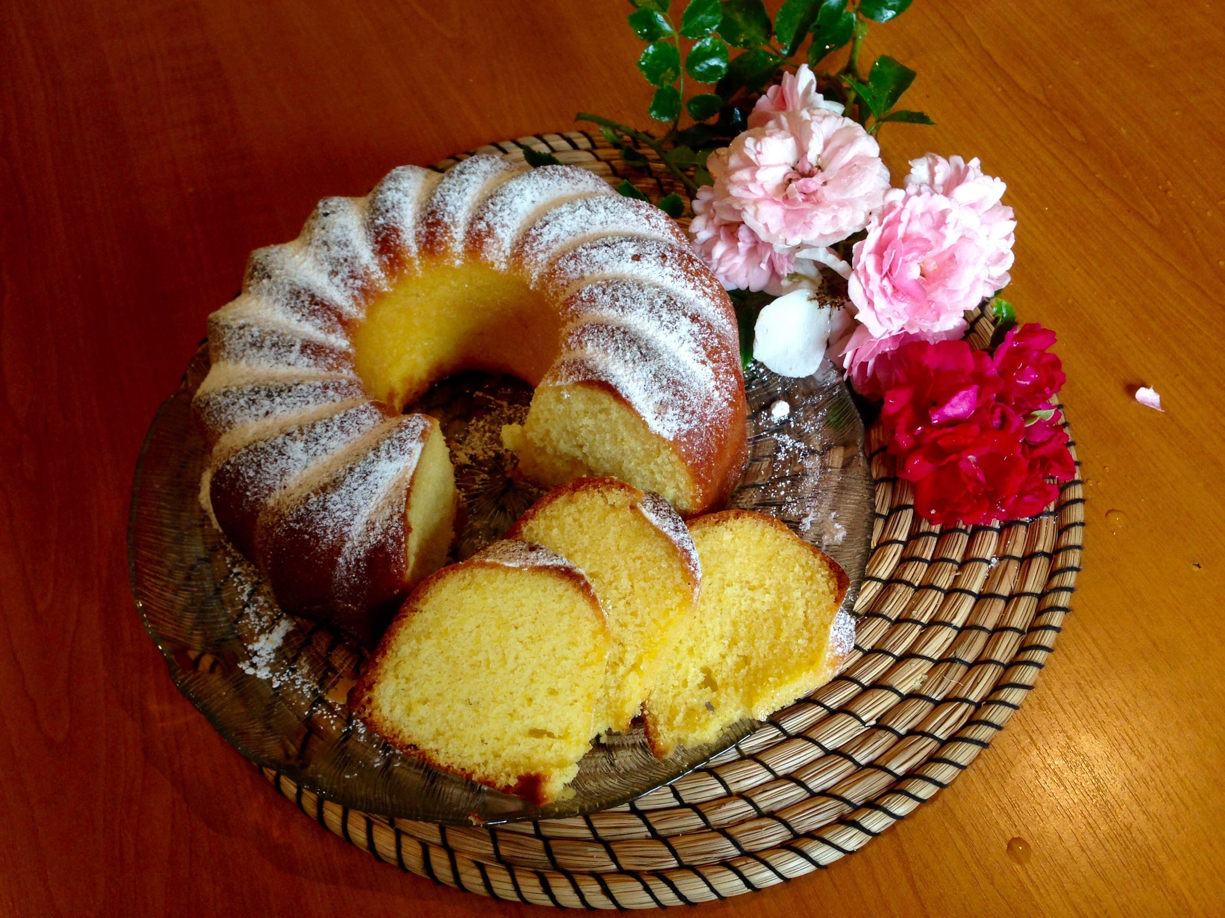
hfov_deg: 55.4
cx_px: 612
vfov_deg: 42.9
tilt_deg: -56.4
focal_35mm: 33
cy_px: 459
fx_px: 1168
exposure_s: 1/20
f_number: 2.4
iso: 80
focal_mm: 4.12
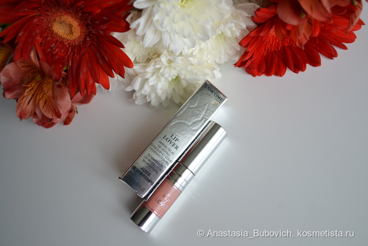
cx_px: 184
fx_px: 368
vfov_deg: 36.9
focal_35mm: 36
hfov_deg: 53.1
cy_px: 123
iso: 400
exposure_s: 1/50
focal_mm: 24
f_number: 4
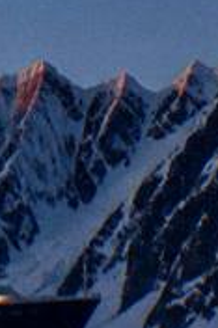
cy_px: 330
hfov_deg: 6.8
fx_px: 1811
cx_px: -30
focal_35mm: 199
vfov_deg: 10.3
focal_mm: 35
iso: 6400
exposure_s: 1/30
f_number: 8
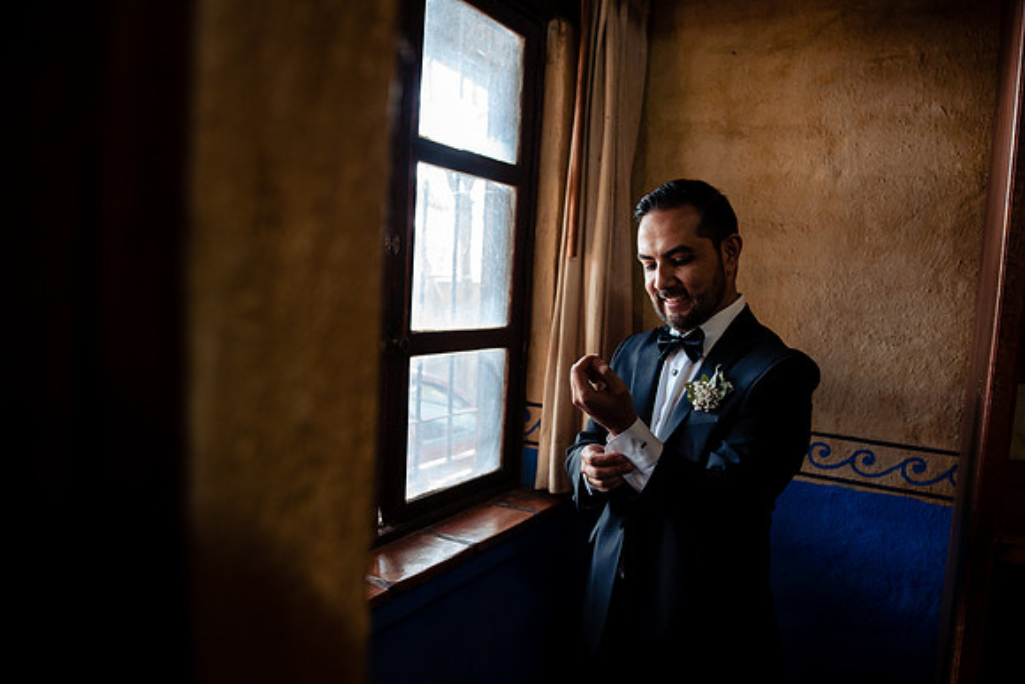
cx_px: 512
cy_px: 342
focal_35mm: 24
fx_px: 683
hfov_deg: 73.7
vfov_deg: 53.2
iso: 800
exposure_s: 1/100
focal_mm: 24
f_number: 3.5
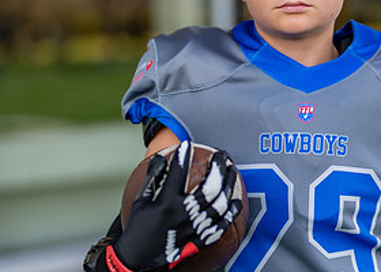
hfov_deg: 16.7
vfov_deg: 12.1
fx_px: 1288
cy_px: 99
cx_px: 300
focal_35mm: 119
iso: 100
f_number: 1.2
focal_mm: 50
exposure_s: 1/640
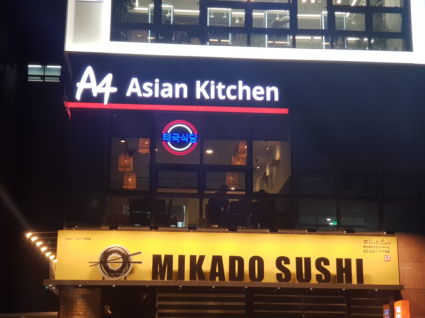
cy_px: 159
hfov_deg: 36.8
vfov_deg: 28.0
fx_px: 638
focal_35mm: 52
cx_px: 212
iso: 40
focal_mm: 6
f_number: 2.4
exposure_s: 1/30
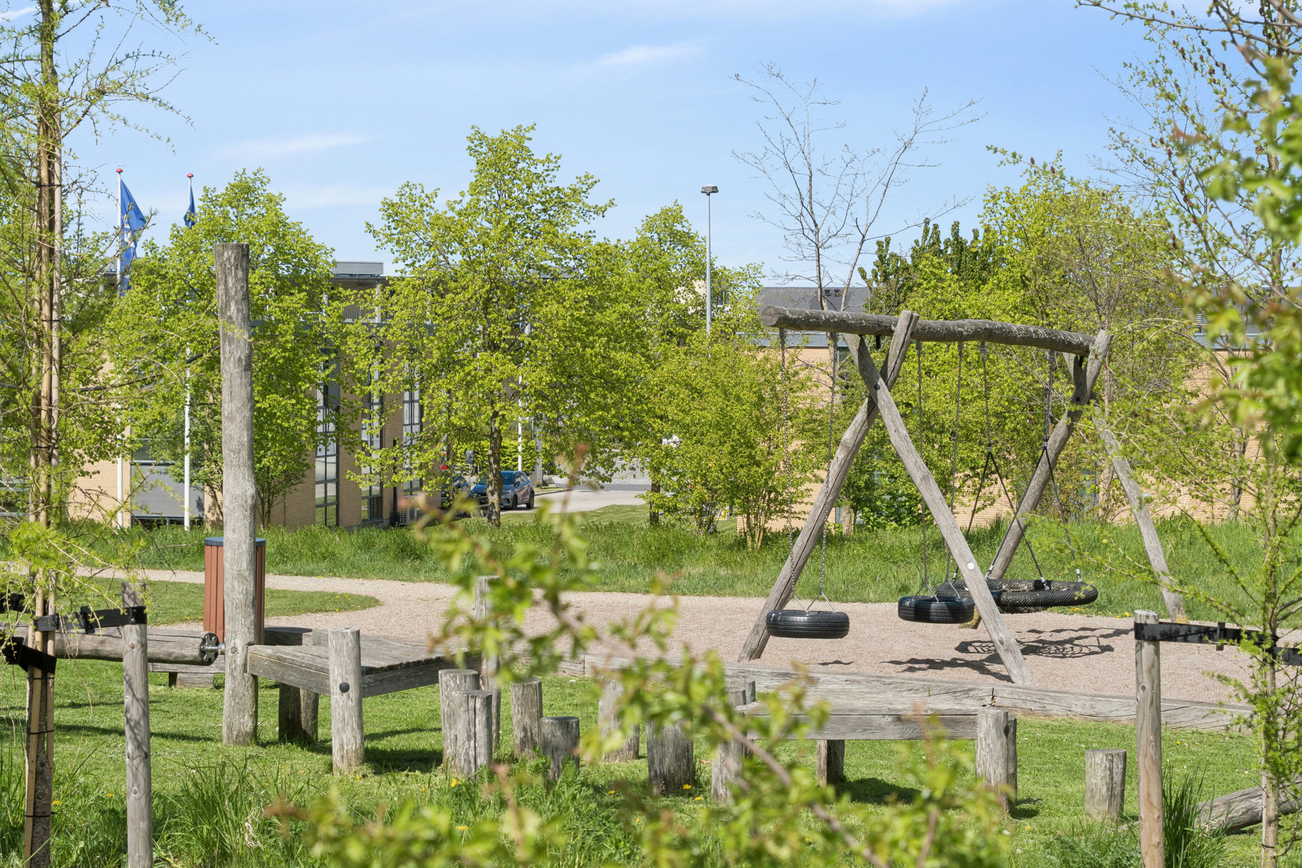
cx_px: 651
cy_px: 434
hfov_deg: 28.1
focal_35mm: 72
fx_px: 2604
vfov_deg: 18.9
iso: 200
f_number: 8
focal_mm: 48
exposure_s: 1/640
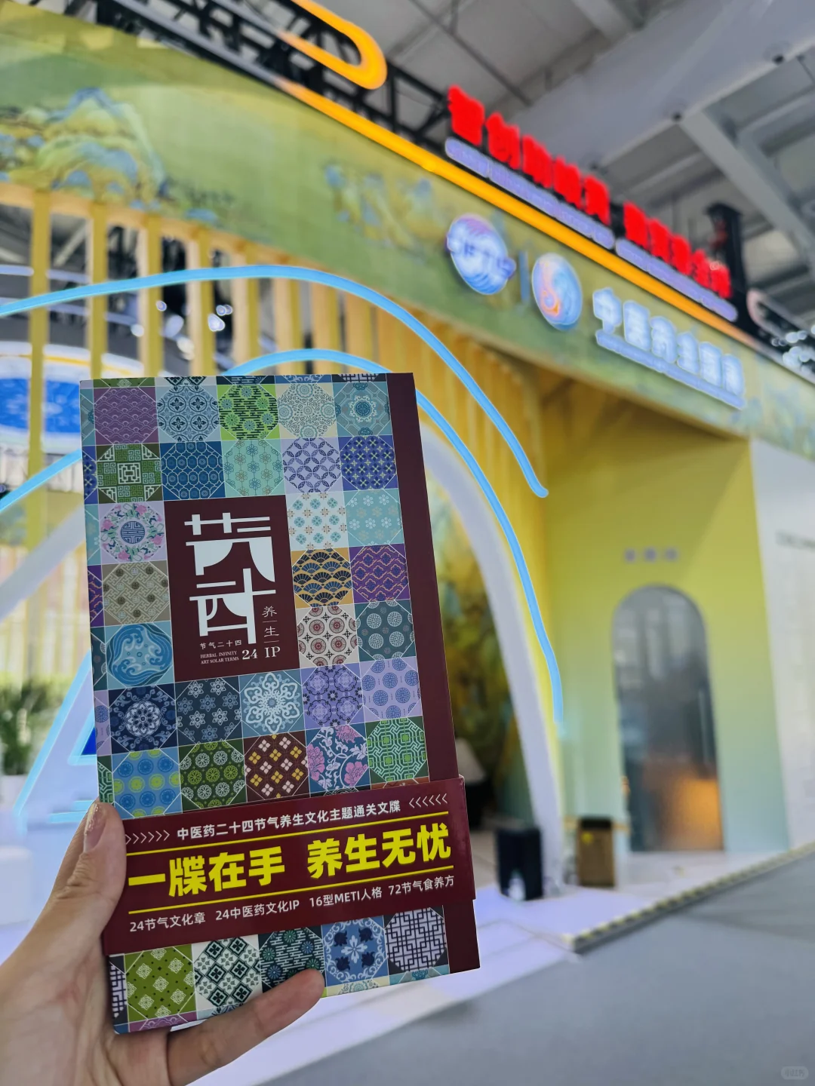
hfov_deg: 56.8
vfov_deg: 71.6
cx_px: 408
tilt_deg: +8.7
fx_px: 753
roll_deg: +2.5
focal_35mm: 24
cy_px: 543
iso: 64
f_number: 1.78
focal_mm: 6.76
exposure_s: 1/230
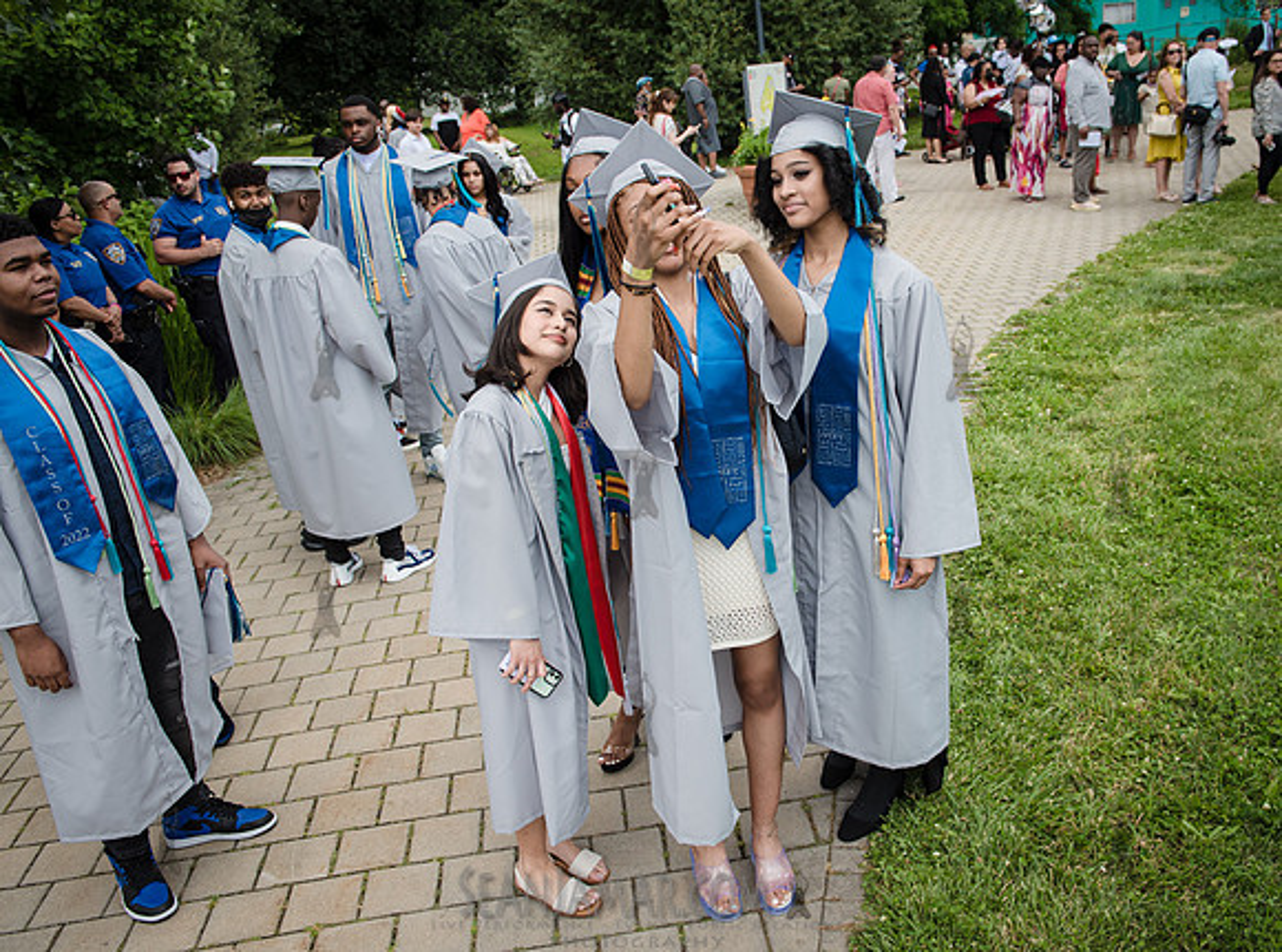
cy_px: 490
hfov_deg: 56.7
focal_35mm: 32
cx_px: 734
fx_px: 1183
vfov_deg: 43.9
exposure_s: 1/640
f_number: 5.6
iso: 200
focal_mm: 29
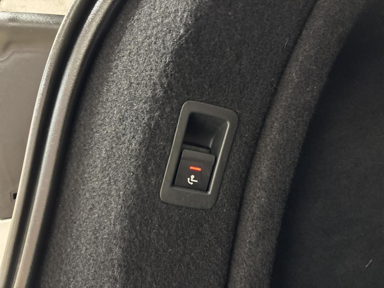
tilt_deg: -13.7
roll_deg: +3.7
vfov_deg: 53.1
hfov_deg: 67.3
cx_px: 192
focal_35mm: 26
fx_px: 288
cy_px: 144
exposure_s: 1/25
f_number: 1.6
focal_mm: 5.96
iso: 800
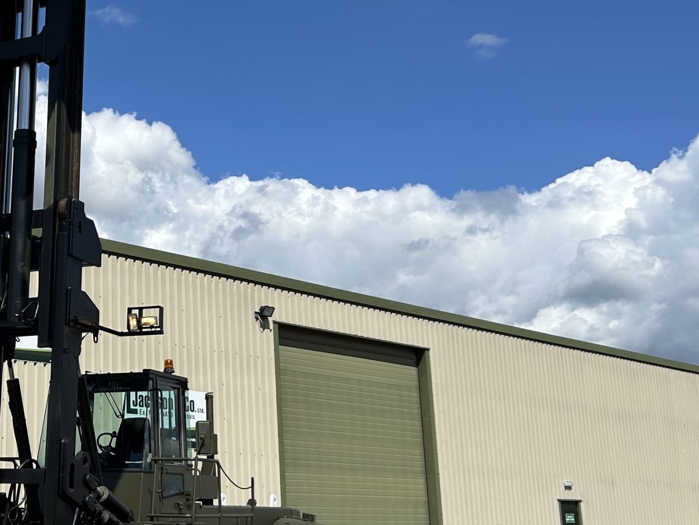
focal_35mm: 58
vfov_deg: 25.2
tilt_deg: +16.0
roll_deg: -0.2
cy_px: 207
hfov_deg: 31.8
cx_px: 85
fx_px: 1171
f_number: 1.5
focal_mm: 5.7
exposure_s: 1/6993
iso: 50
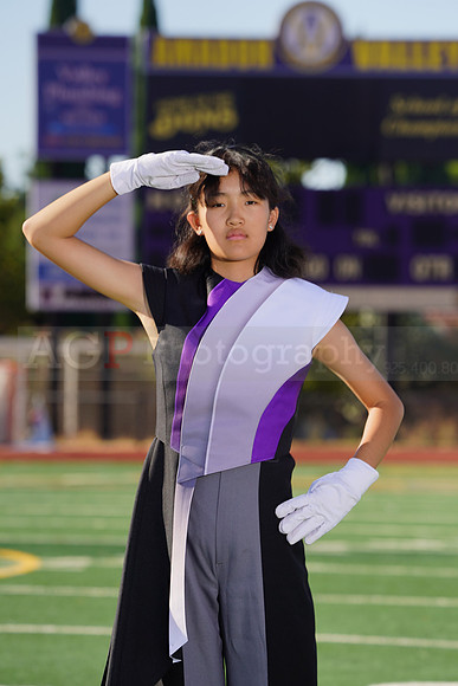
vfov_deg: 7.9
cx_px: 229
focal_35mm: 262
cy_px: 343
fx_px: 4996
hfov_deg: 5.2
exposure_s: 1/250
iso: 100
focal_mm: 262
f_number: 9
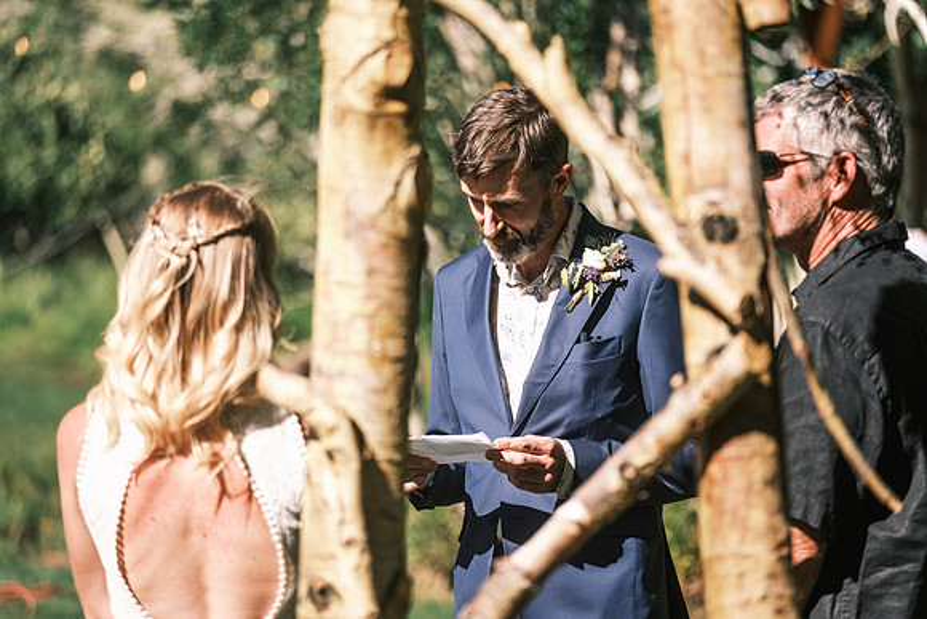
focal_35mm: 202
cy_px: 310
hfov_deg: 10.2
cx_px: 464
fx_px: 5202
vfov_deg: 6.8
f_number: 2.8
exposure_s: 1/1000
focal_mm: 134.4
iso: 160
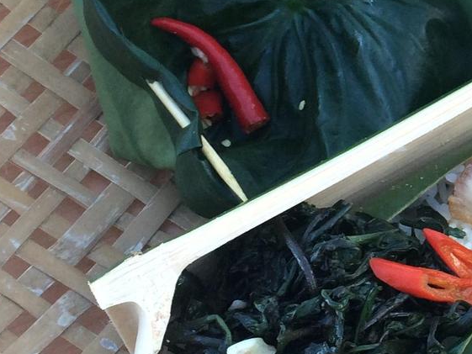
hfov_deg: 17.6
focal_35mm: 107
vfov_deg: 13.7
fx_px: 1459
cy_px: 8
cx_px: 547
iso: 64
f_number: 2.2
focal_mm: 4.12
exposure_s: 1/120
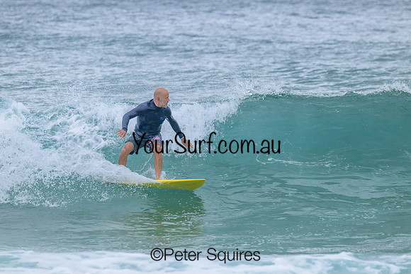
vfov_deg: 2.4
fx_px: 6431
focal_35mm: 563
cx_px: 206
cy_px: 137
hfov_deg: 3.7
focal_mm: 550
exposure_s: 1/2000
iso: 1400
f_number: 11
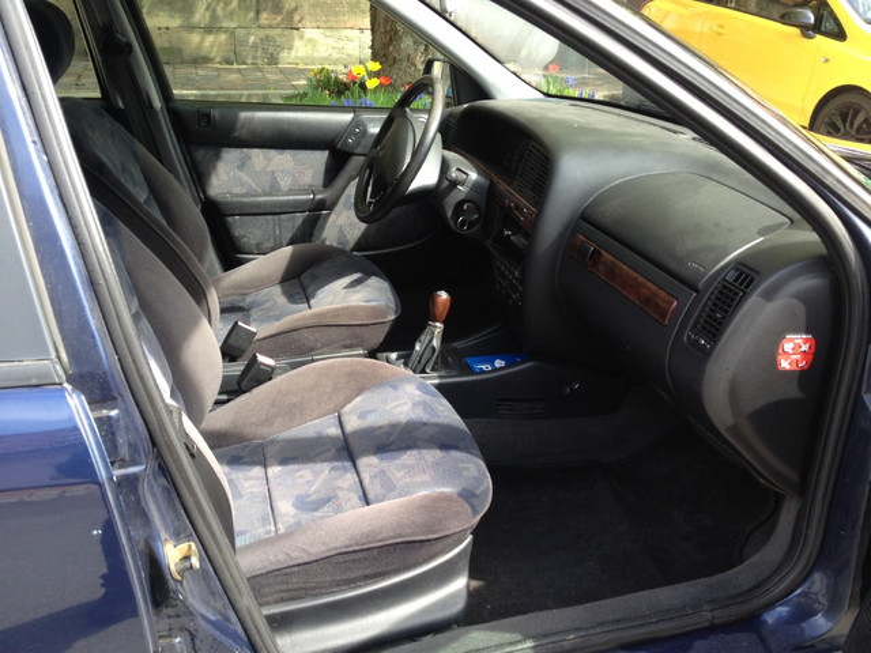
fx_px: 881
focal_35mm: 35
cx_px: 436
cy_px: 326
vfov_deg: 40.7
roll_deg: -1.9
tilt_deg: -29.9
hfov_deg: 52.6
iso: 50
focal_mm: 4.28
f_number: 2.4
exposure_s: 1/120
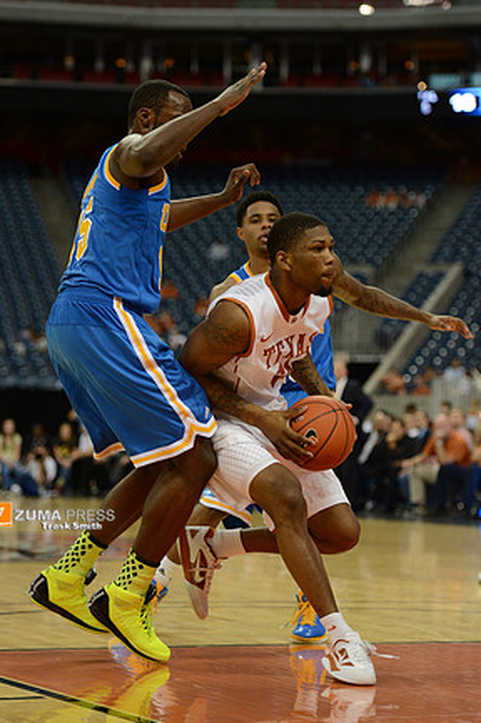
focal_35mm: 104
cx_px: 239
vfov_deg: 19.7
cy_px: 367
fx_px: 2088
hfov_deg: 13.1
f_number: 2.8
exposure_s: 1/1250
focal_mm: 100
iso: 2000
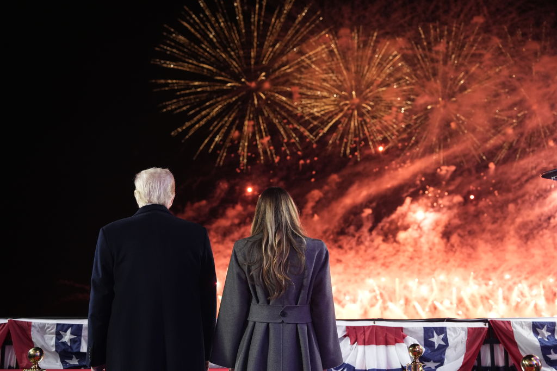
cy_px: 186
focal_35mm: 48
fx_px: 743
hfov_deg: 41.1
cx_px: 278
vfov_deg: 28.1
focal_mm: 48
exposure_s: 1/125
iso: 3200
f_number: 4
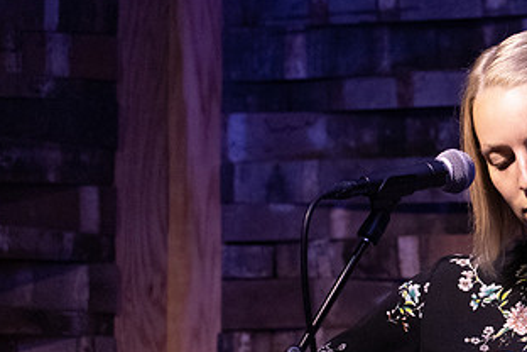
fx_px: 8505
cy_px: 213
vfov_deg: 2.4
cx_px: 536
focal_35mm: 581
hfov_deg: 3.5
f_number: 6.3
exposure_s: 1/125
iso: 6400
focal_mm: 240
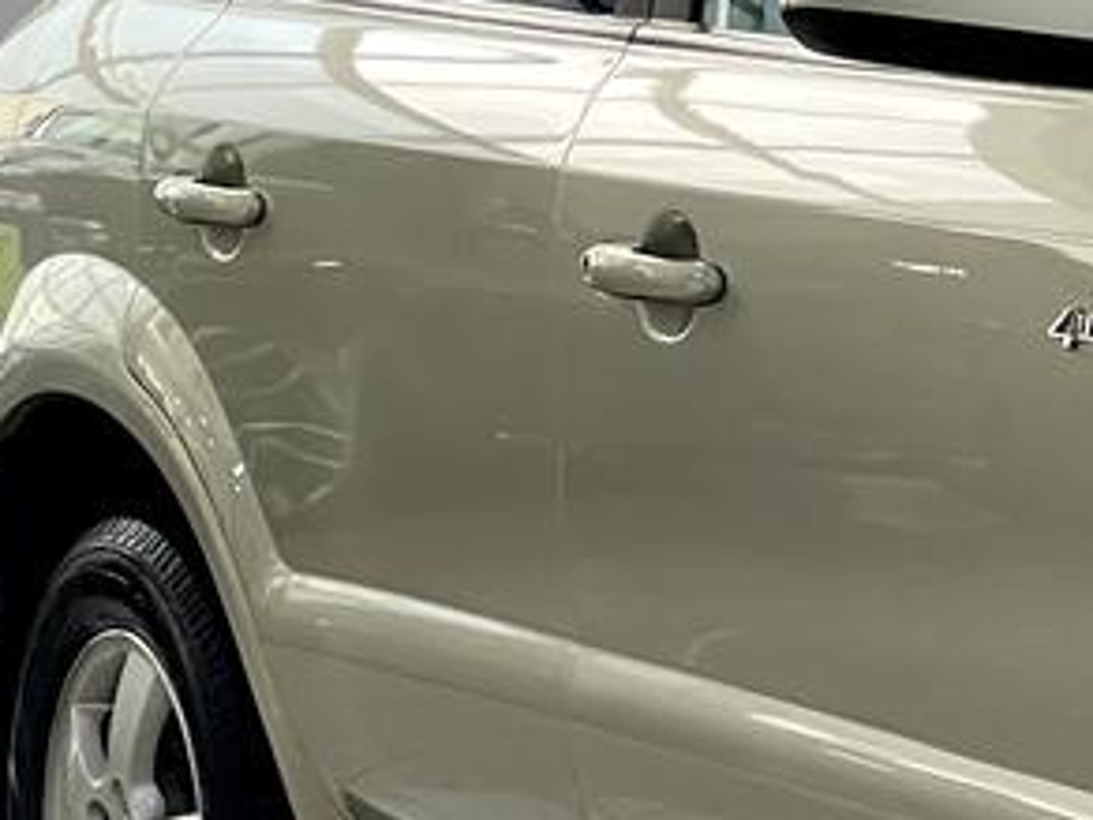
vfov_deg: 6.9
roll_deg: +1.0
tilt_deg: -2.8
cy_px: 386
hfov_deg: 8.9
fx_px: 6757
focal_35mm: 214
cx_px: 1980
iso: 100
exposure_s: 1/99
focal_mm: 6
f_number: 2
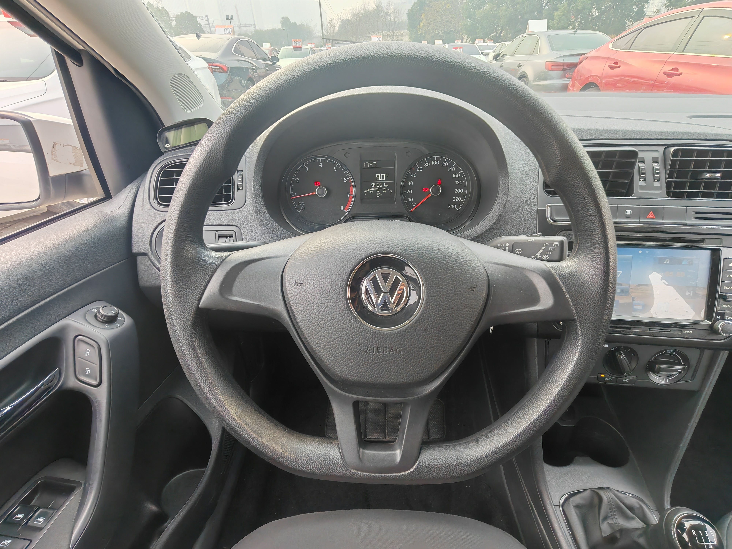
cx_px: 366
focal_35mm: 16
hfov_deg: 94.5
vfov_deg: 78.1
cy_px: 274
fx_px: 338
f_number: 2.2
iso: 50
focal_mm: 1.96
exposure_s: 1/100
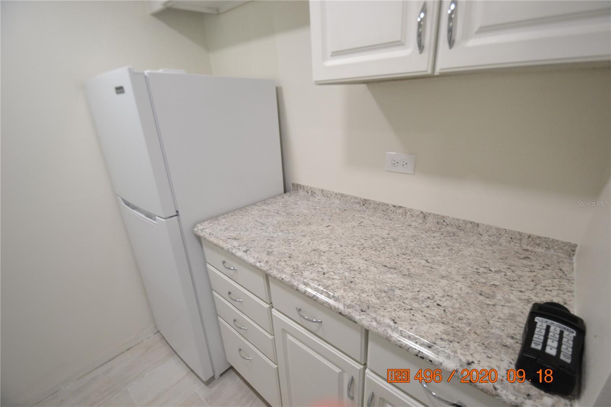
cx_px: 306
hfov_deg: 100.4
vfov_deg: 77.3
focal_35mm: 15
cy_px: 204
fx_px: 255
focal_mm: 10
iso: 400
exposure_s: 1/60
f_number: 4
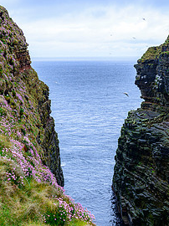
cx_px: 88
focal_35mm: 77
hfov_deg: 19.1
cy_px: 151
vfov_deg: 25.2
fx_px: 502
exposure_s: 1/80
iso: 200
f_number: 8
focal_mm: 48
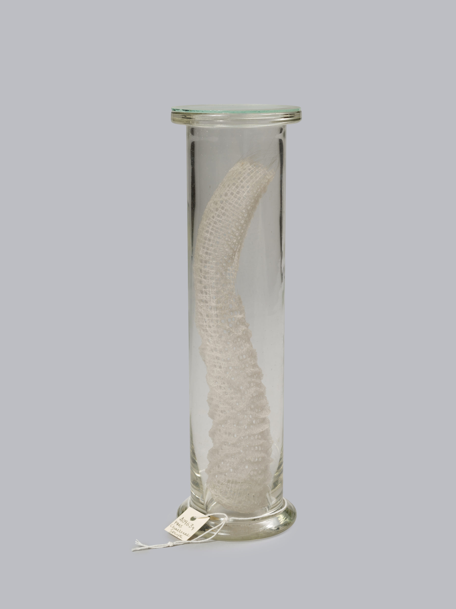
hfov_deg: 24.0
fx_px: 1071
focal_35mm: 61
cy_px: 312
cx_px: 234
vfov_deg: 31.7
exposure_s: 1/60
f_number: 14
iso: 200
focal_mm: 75
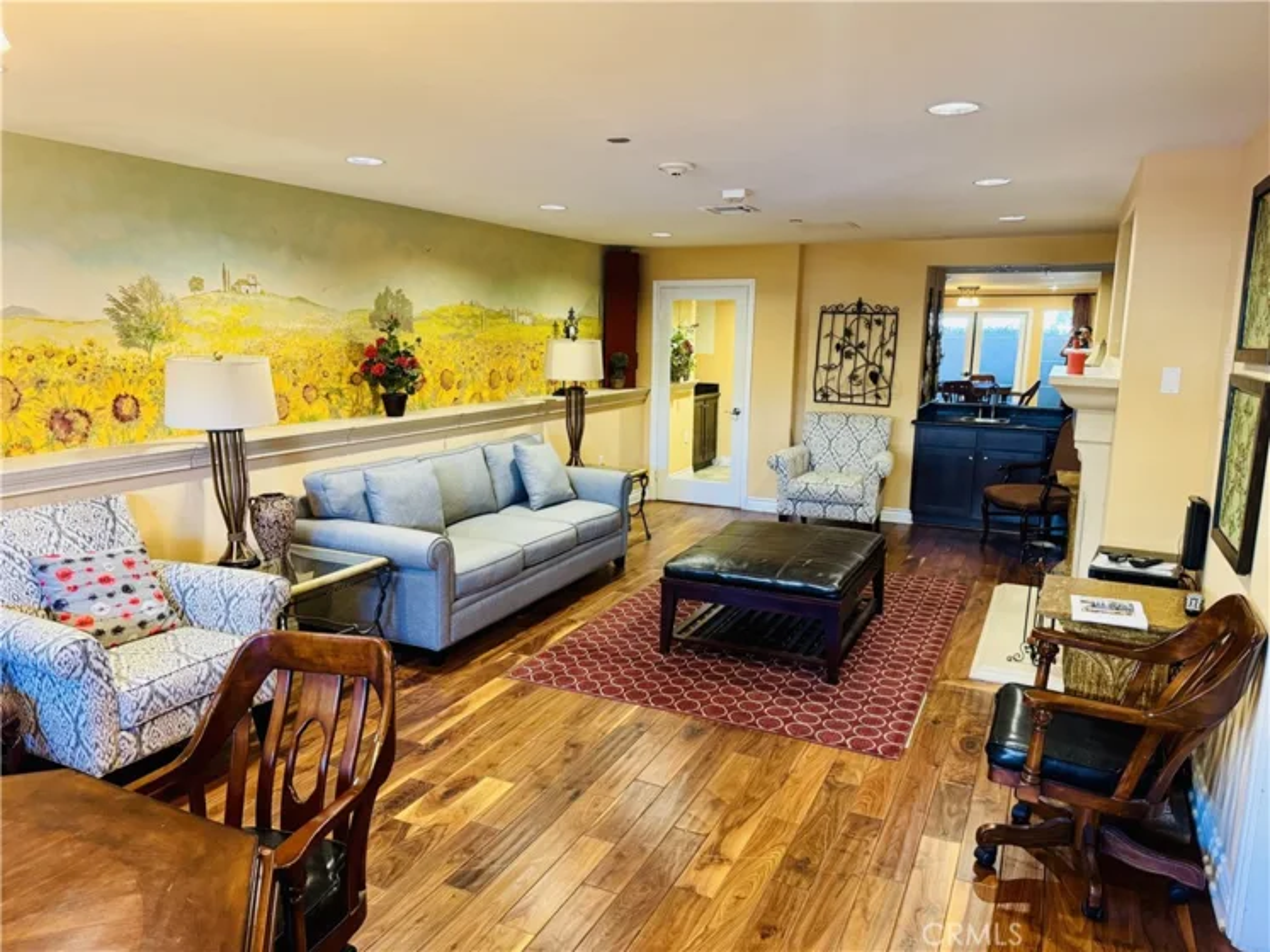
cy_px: 476
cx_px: 635
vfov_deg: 56.8
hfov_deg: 71.6
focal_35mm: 24
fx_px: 880
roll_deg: -0.5
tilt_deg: -10.3
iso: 500
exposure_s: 1/60
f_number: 1.78
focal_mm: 6.76
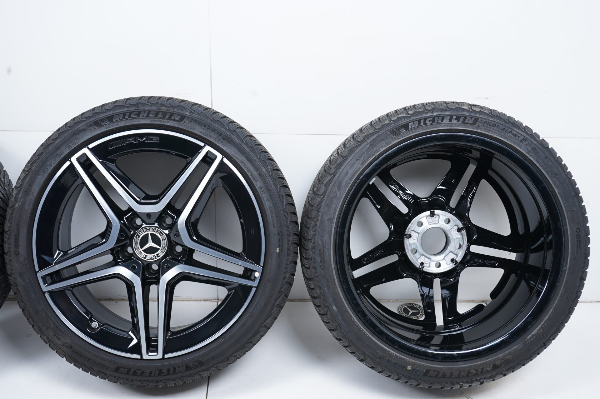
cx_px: 300
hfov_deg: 46.4
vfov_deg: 31.8
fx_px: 699
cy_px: 200
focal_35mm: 42
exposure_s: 1/125
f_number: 7.1
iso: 250
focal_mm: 42
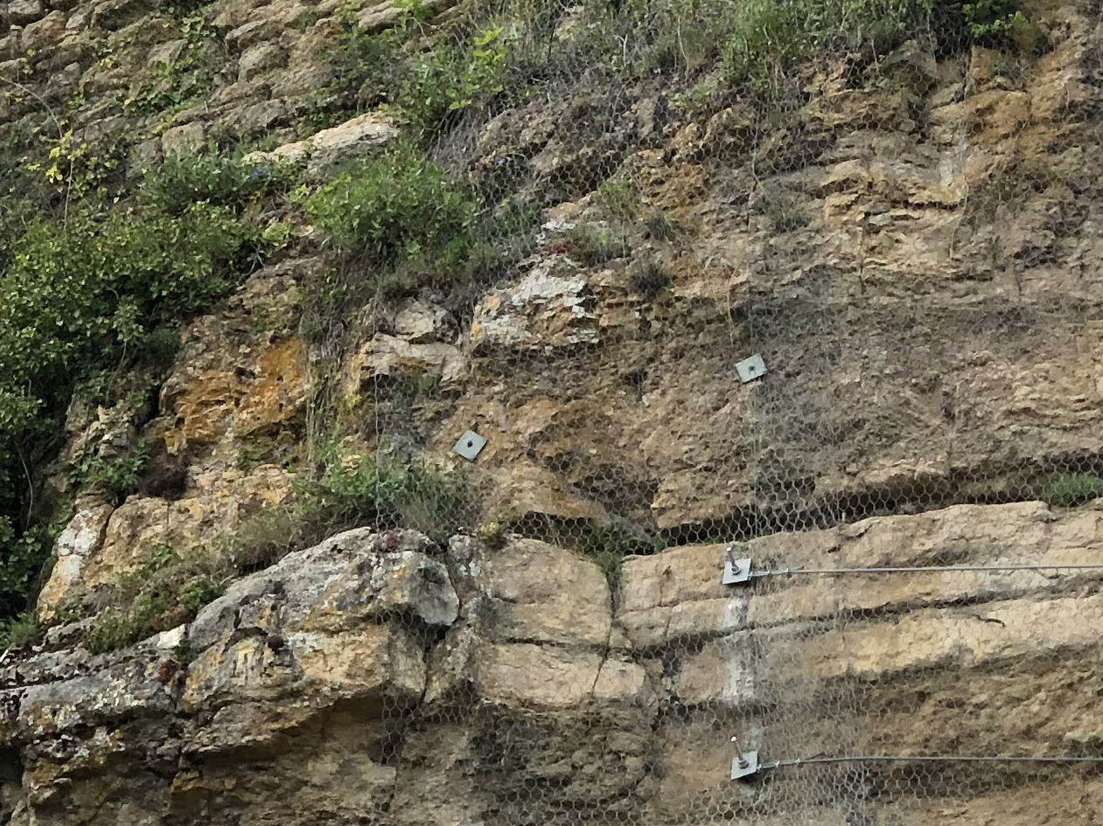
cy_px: -72
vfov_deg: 8.9
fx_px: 5256
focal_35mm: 165
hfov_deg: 12.0
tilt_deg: +36.9
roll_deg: -0.4
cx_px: 693
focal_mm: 6
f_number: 2.4
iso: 16
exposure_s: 1/649
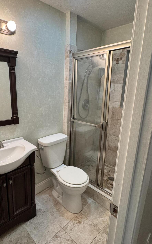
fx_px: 139
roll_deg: -1.3
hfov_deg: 56.8
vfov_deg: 82.3
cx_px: 60
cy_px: 121
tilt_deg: -14.4
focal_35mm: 21
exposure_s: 1/60
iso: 200
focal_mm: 2.22
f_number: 2.2
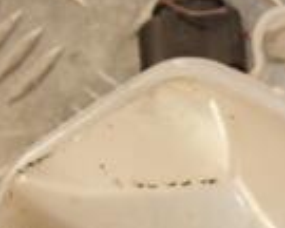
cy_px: 395
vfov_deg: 3.7
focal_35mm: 412
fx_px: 3475
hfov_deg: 4.7
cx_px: 310
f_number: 5.3
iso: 800
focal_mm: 66
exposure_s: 1/160
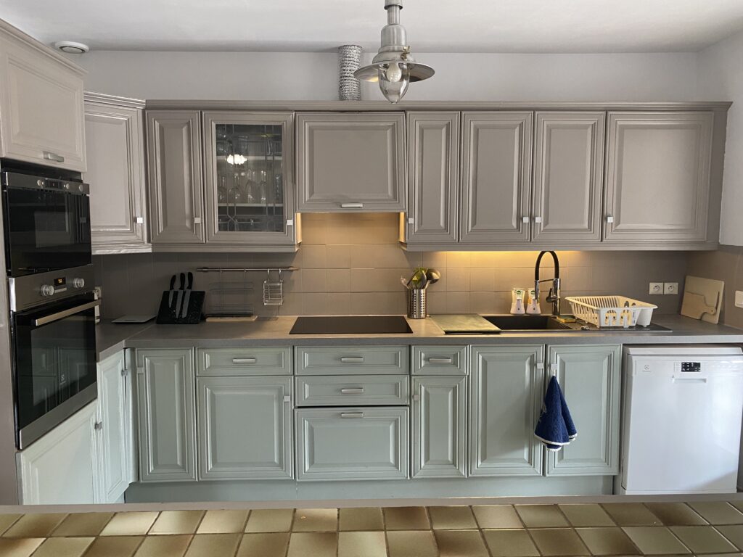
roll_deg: -0.1
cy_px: 278
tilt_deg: -5.5
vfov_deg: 53.1
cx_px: 372
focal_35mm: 26
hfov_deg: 67.3
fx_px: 558
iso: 160
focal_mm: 4.25
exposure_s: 1/50
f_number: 1.8
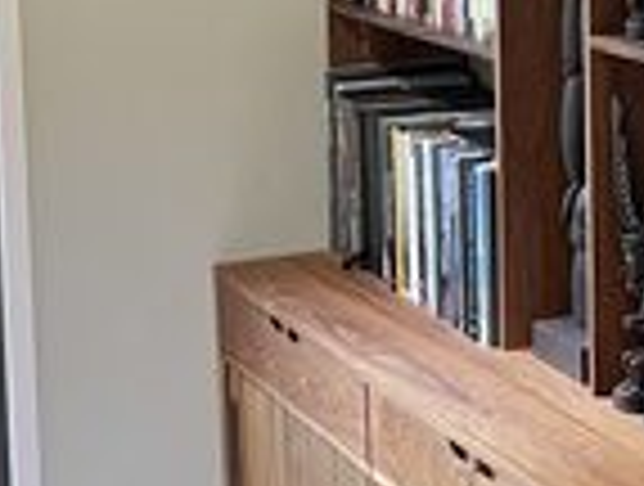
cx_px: 1252
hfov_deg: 14.4
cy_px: 18
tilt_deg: -5.3
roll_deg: -0.5
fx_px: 2164
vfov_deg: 12.7
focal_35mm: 116
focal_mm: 4.2
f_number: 1.6
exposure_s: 1/50
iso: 200
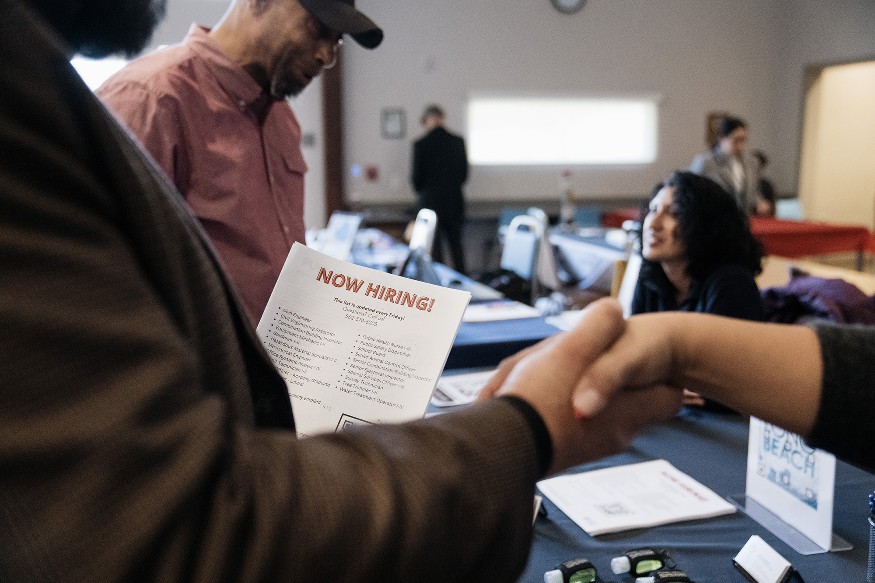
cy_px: 292
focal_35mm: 33
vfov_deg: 40.0
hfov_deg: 57.2
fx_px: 802
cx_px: 438
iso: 4000
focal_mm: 33
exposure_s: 1/200
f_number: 2.8
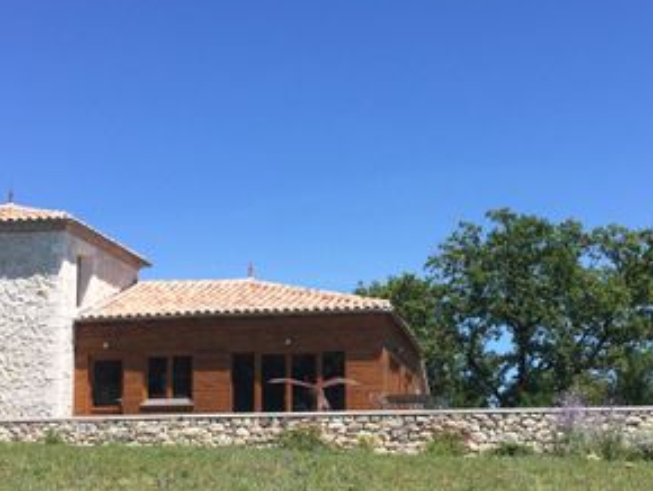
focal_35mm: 60
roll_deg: -0.4
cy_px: 300
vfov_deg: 24.4
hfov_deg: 32.1
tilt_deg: +9.5
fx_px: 1133
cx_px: 383
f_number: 2.2
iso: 32
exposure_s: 1/1464
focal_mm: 4.15
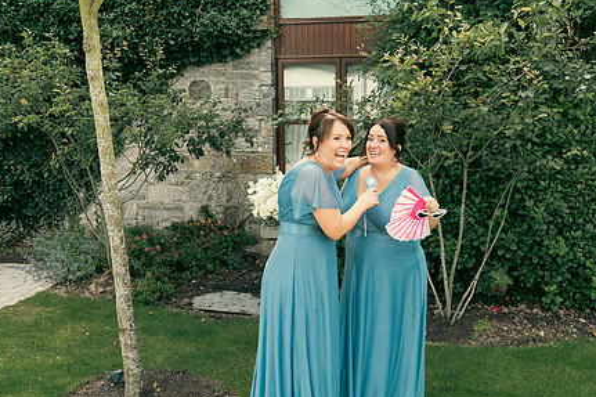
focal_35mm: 35
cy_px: 183
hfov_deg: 54.2
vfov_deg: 37.8
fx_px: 579
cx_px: 347
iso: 500
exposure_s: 1/500
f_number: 3.5
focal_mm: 26
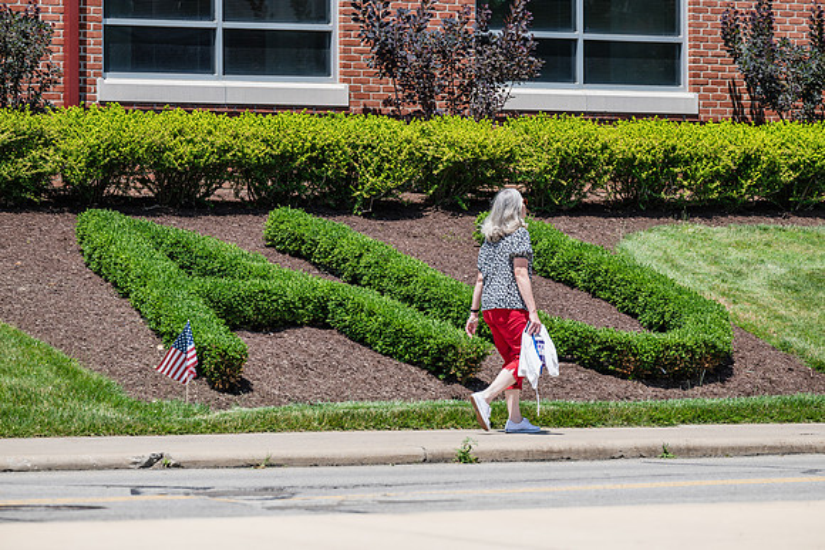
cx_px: 412
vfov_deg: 6.9
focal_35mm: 200
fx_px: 4584
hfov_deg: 10.3
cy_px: 275
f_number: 4.5
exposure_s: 1/500
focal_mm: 200
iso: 80
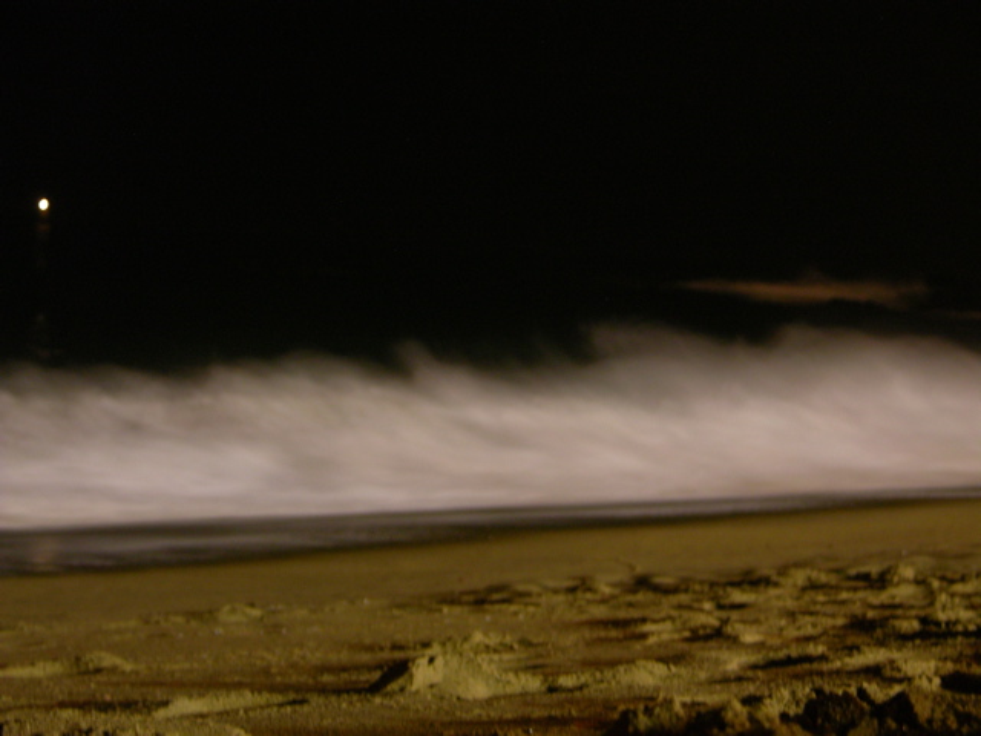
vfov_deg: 15.9
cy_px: 368
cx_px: 490
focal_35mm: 93
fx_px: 2636
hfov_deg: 21.1
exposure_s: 2
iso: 200
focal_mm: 23.7
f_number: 3.6
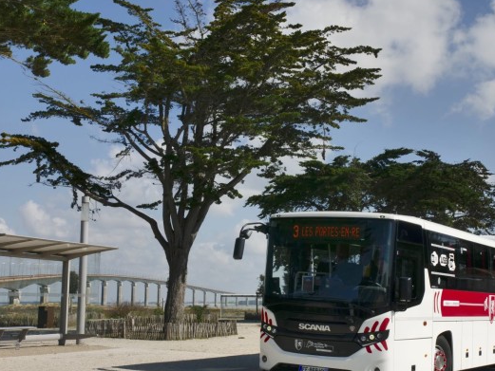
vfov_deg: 24.8
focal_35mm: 59
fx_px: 844
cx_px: 289
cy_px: 195
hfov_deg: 32.6
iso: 100
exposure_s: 1/40
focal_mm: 25
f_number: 11
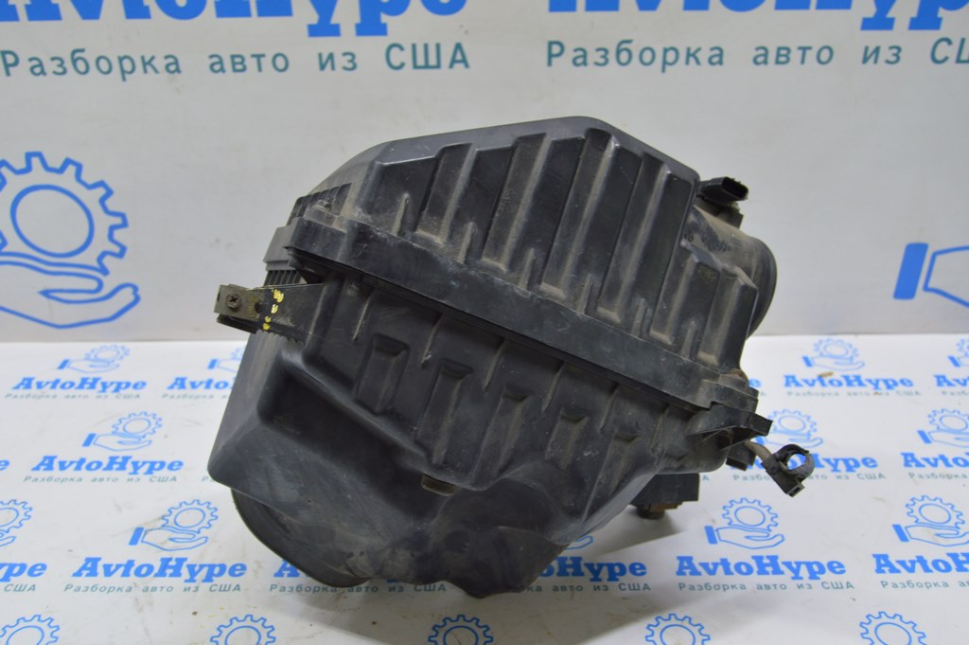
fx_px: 928
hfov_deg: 55.1
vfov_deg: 38.3
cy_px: 322
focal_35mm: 34
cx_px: 484
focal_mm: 23
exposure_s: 1/20
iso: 400
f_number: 5.6
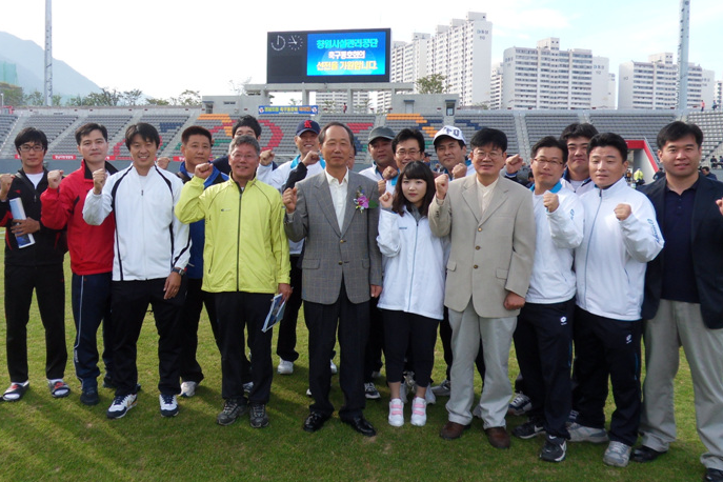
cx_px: 309
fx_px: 623
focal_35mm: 31
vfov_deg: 42.0
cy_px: 184
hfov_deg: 60.0
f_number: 3.3
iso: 80
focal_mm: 4.2
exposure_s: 1/250
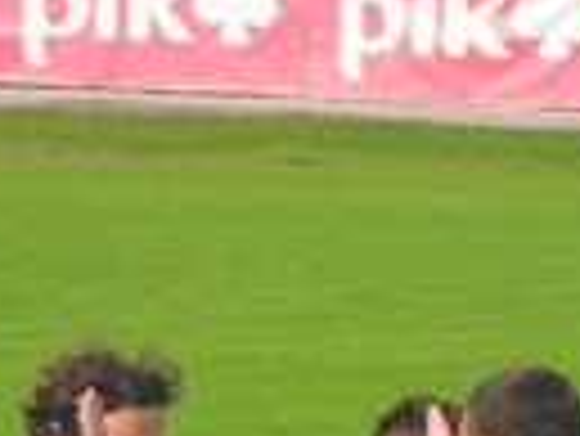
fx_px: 14020
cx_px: 647
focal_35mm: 836
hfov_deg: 2.4
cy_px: 800
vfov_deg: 1.8
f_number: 5.9
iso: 100
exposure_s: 1/250
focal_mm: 24.5
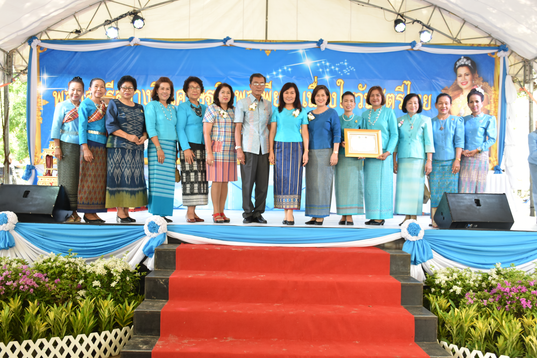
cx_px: 268
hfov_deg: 53.1
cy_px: 179
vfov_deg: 36.9
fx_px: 537
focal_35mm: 36
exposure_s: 1/80
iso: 400
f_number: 4.5
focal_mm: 24
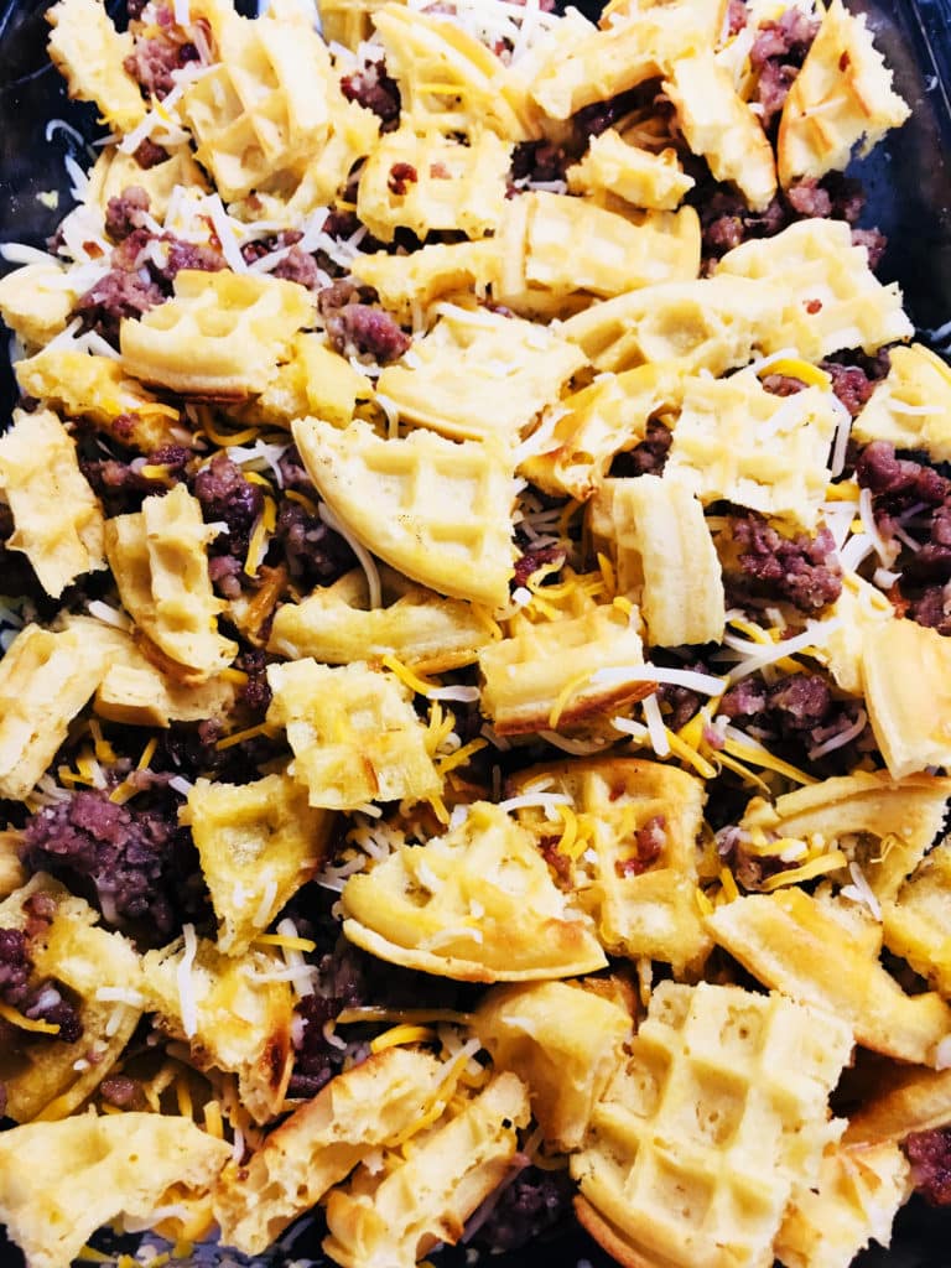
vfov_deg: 61.7
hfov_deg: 48.2
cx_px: 476
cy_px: 634
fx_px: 1062
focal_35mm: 29
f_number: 2.2
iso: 64
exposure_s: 1/15
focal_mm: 4.15
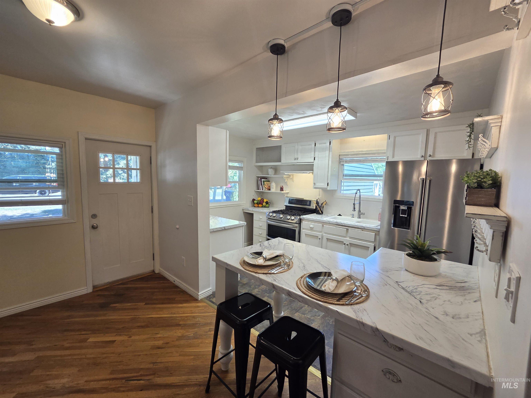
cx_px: 266
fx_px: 199
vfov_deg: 89.9
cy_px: 199
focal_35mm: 13
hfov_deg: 106.2
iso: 125
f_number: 2.2
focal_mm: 2.2
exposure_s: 1/120
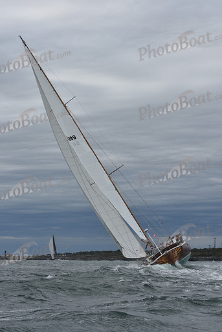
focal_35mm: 79
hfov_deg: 17.3
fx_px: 730
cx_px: 105
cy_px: 147
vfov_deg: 25.6
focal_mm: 70
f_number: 10
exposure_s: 1/1000
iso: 320
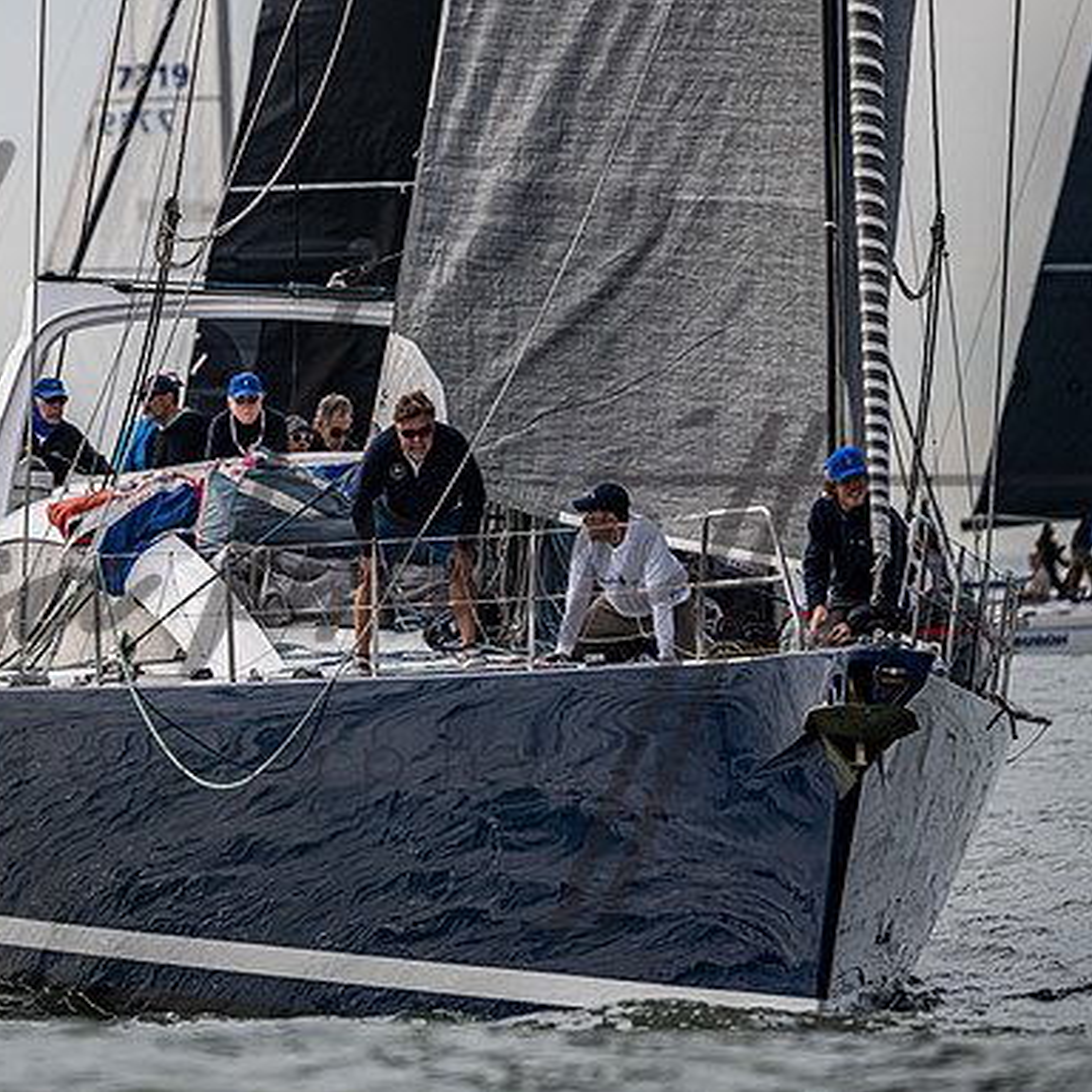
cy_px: 343
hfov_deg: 3.1
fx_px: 20129
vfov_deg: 3.1
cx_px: 248
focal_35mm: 564
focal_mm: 310
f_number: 5.3
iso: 125
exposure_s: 1/1600
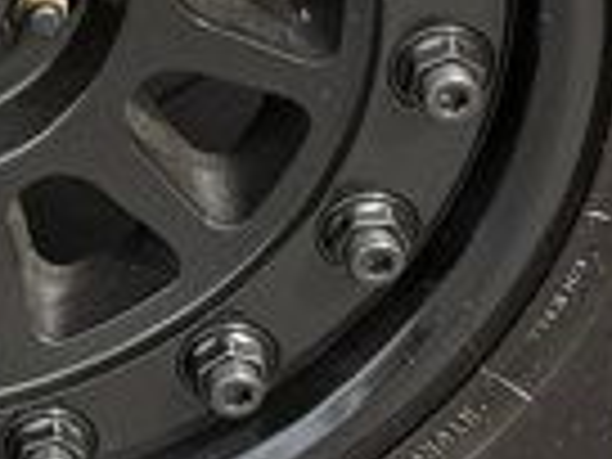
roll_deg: -1.8
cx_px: -122
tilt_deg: -29.0
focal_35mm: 181
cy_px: -531
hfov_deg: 10.7
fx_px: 3200
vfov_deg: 7.8
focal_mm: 6.76
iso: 80
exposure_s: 1/438
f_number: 1.78
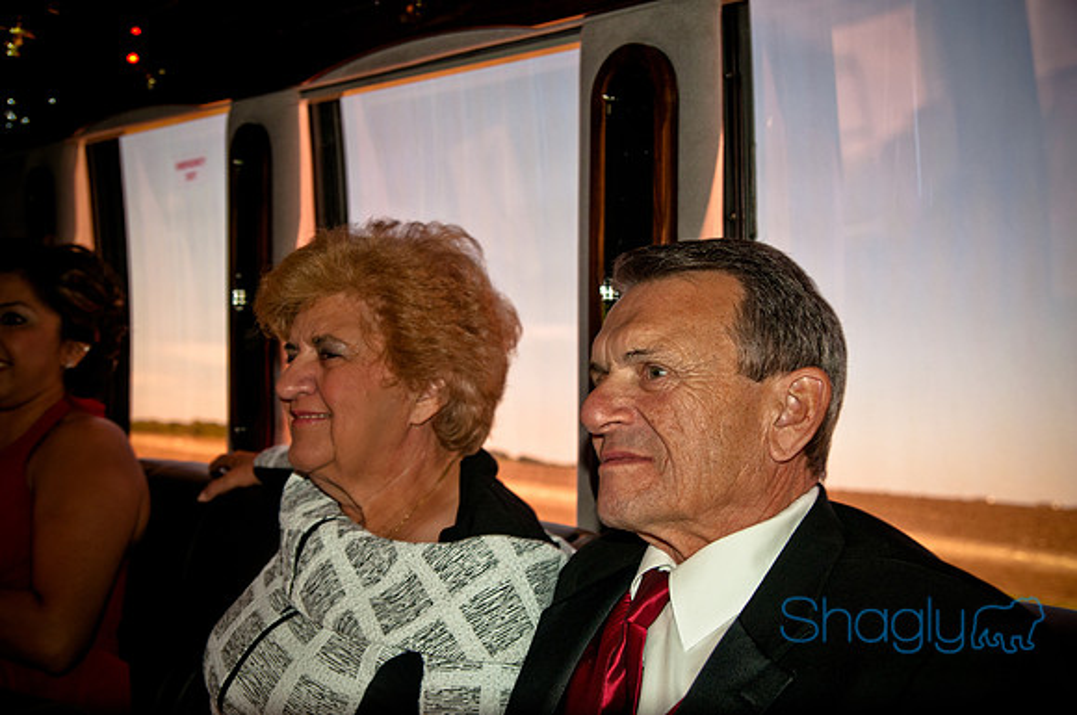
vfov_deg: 30.8
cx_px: 538
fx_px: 1300
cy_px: 358
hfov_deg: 45.0
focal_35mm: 44
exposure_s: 1/60
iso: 400
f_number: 4
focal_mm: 29
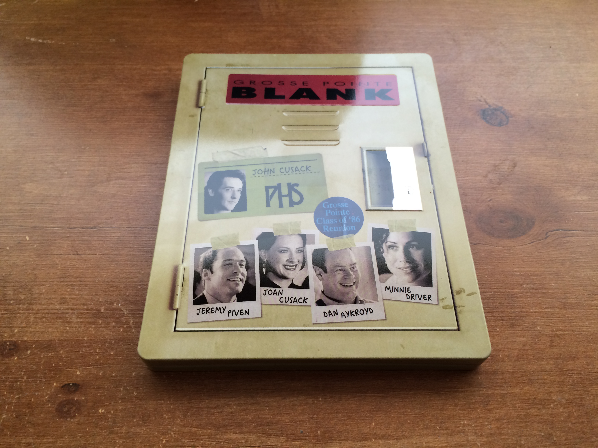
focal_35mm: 29
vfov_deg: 48.2
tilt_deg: -59.2
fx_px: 501
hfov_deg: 61.7
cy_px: 224
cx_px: 299
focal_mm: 4.15
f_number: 2.2
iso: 40
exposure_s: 1/30
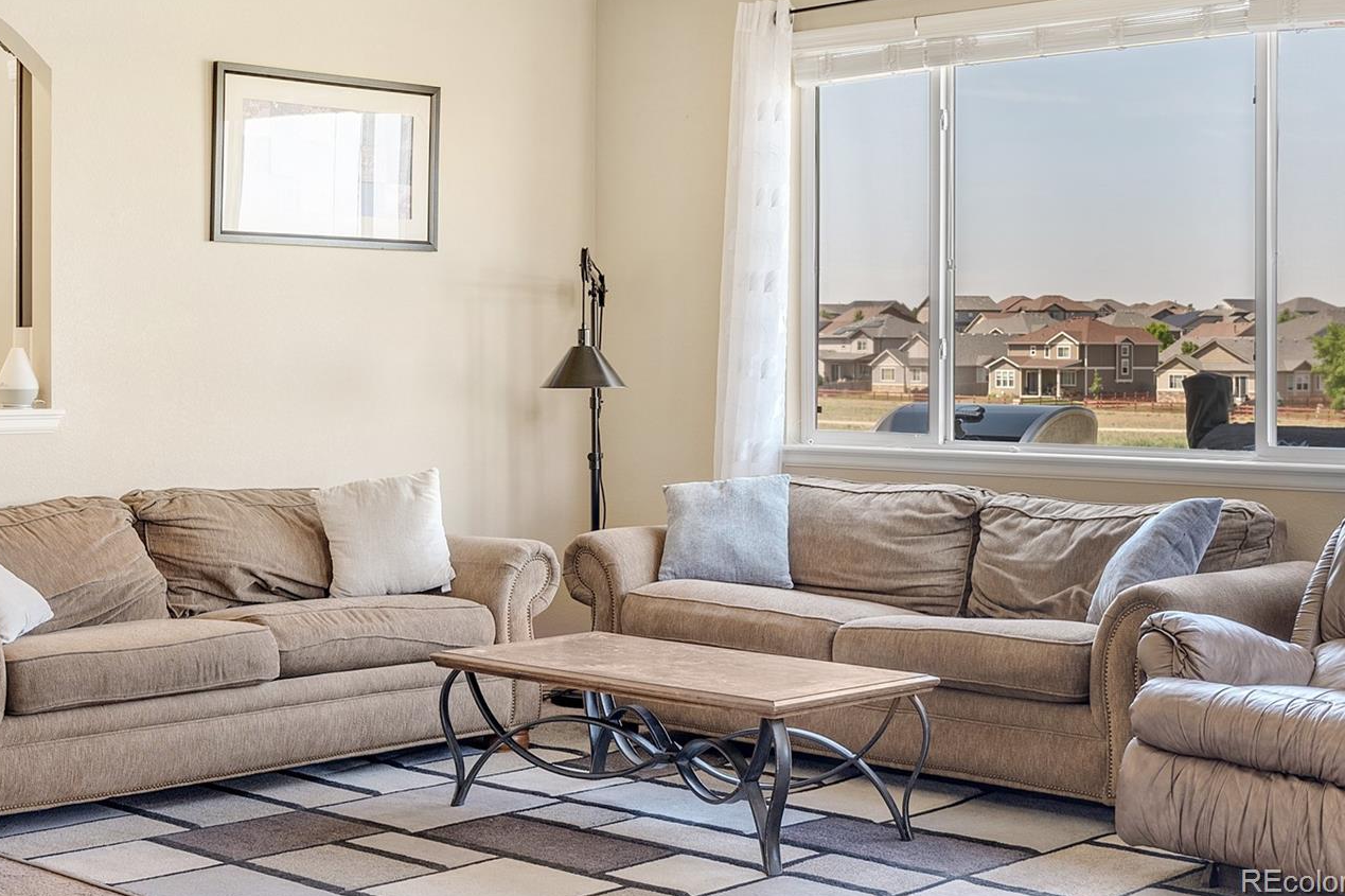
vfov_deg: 23.3
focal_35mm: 58
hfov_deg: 34.4
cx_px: 565
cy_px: 338
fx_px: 2166
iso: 100
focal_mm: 31
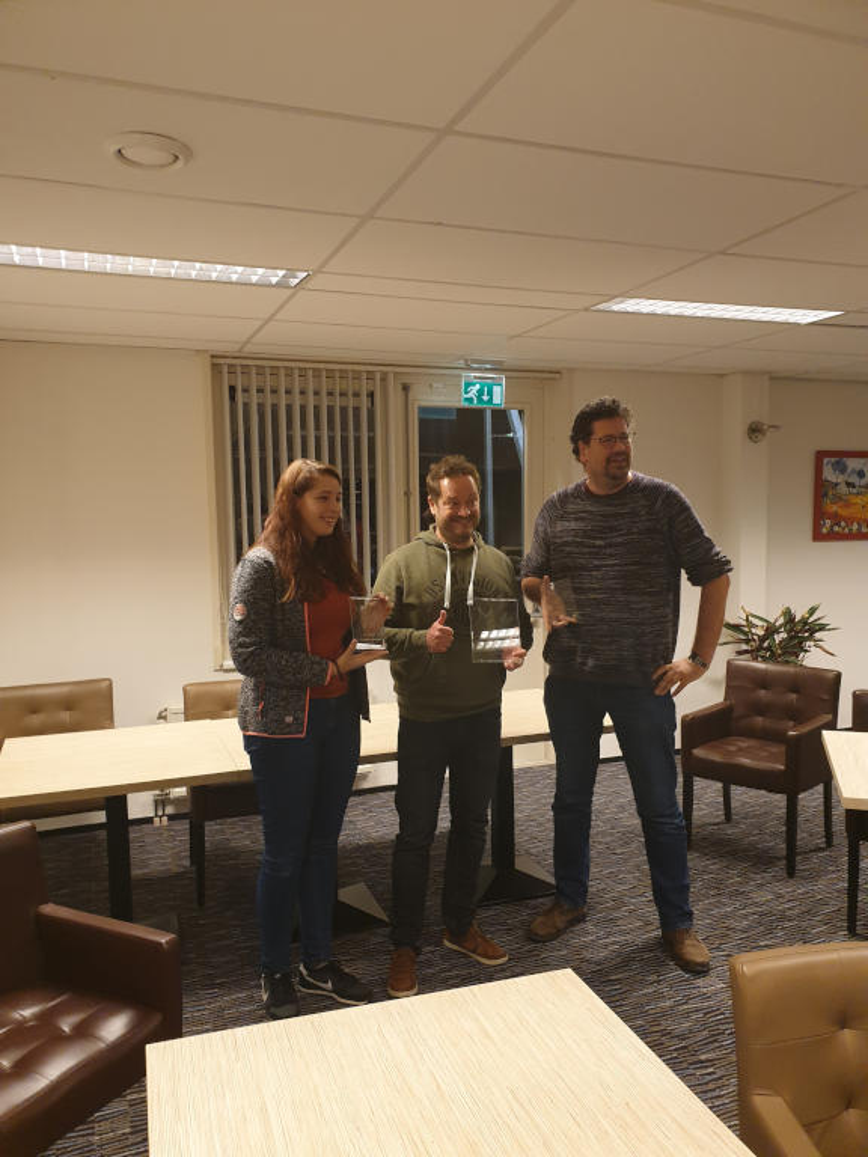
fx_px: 869
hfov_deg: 53.1
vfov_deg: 67.3
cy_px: 578
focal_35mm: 26
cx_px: 434
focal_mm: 4.3
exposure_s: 1/50
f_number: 2.4
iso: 250
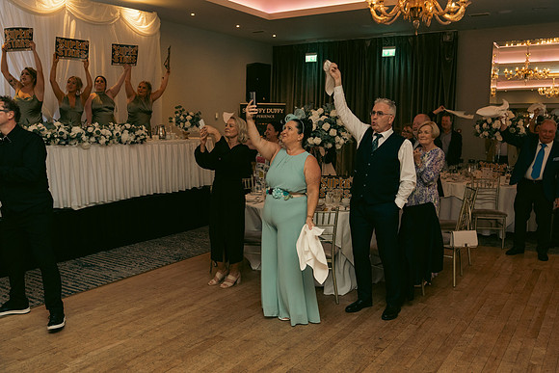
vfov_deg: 41.1
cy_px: 186
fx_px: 497
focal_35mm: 32
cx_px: 280
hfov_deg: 58.7
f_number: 3.5
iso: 2500
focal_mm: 32
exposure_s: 1/160
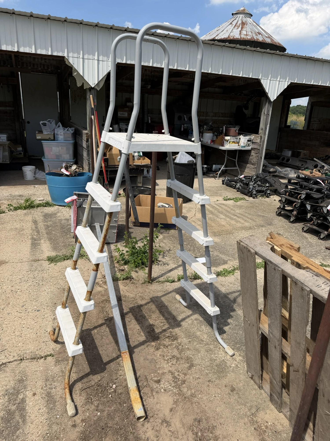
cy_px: 220
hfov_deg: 56.8
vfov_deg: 71.6
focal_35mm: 24
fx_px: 305
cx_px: 165
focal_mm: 6.76
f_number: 1.78
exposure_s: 1/4975
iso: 80
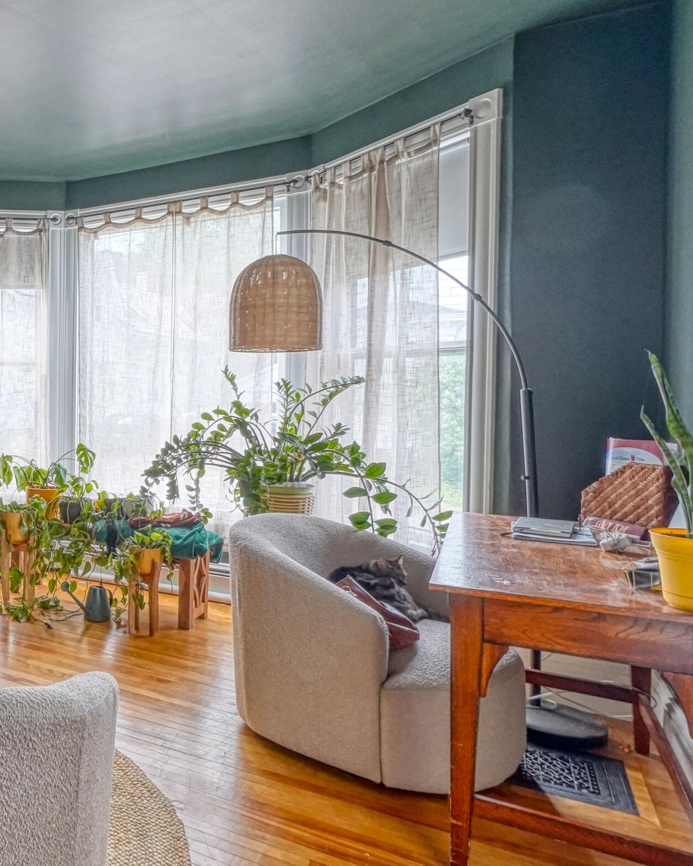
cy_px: 407
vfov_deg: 64.0
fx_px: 692
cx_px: -47
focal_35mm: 27
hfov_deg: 43.0
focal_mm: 10
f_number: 11
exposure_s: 1/30
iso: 3200
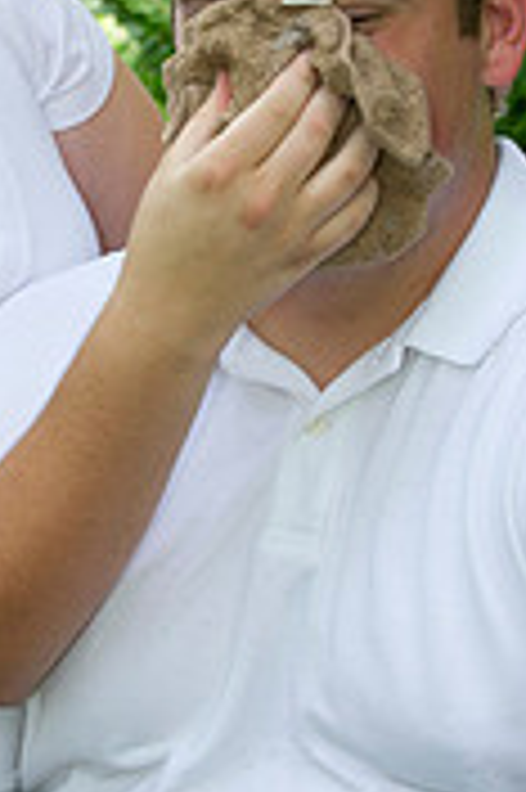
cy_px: 342
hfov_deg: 6.9
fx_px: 4370
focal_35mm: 199
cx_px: 56
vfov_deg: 10.3
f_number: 5
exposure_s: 1/100
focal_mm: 78
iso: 400
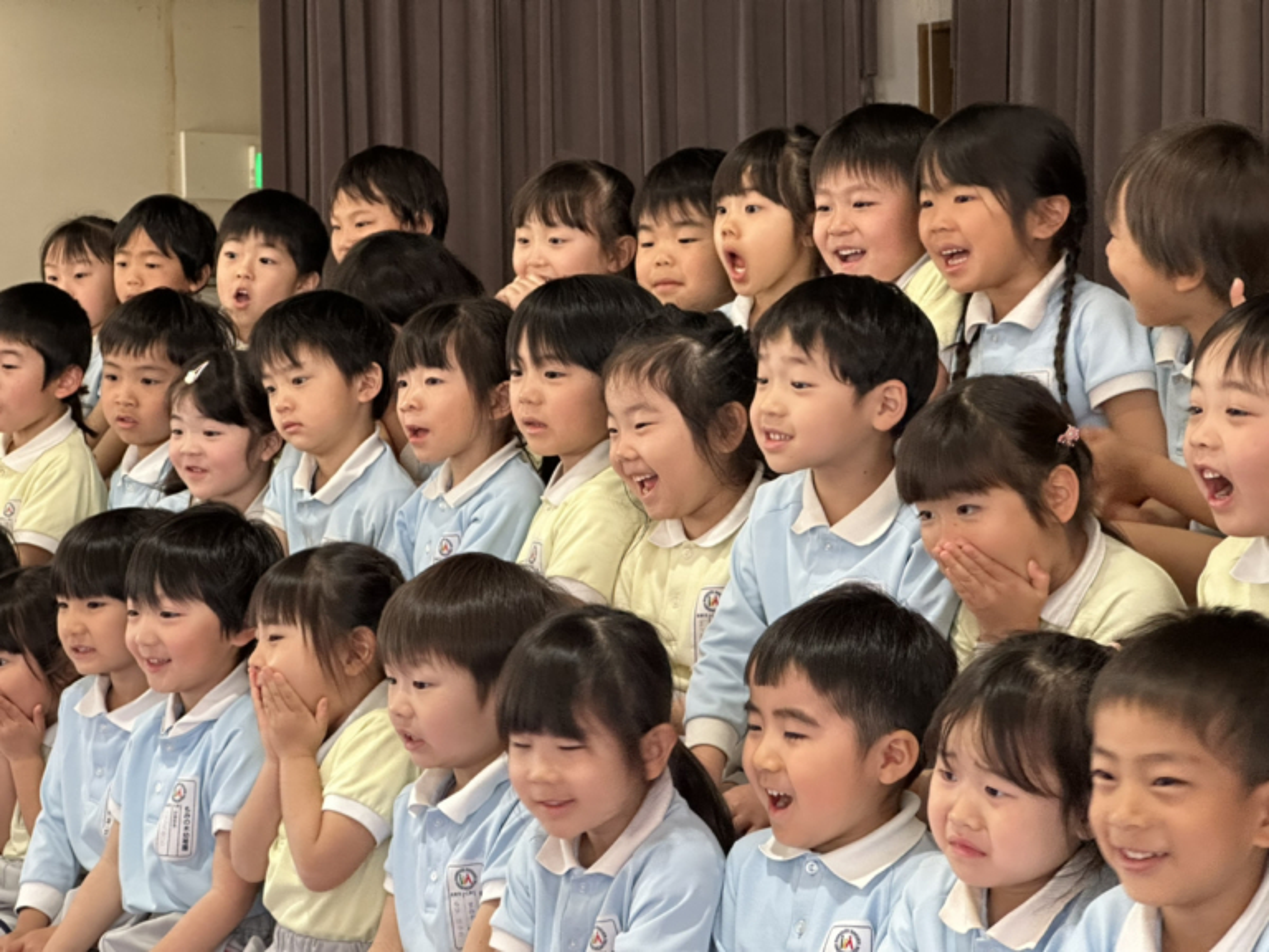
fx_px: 2823
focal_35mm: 77
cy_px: 476
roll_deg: +0.3
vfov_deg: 19.1
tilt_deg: -2.0
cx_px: 634
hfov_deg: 25.3
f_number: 2.8
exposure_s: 1/60
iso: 500
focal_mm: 9
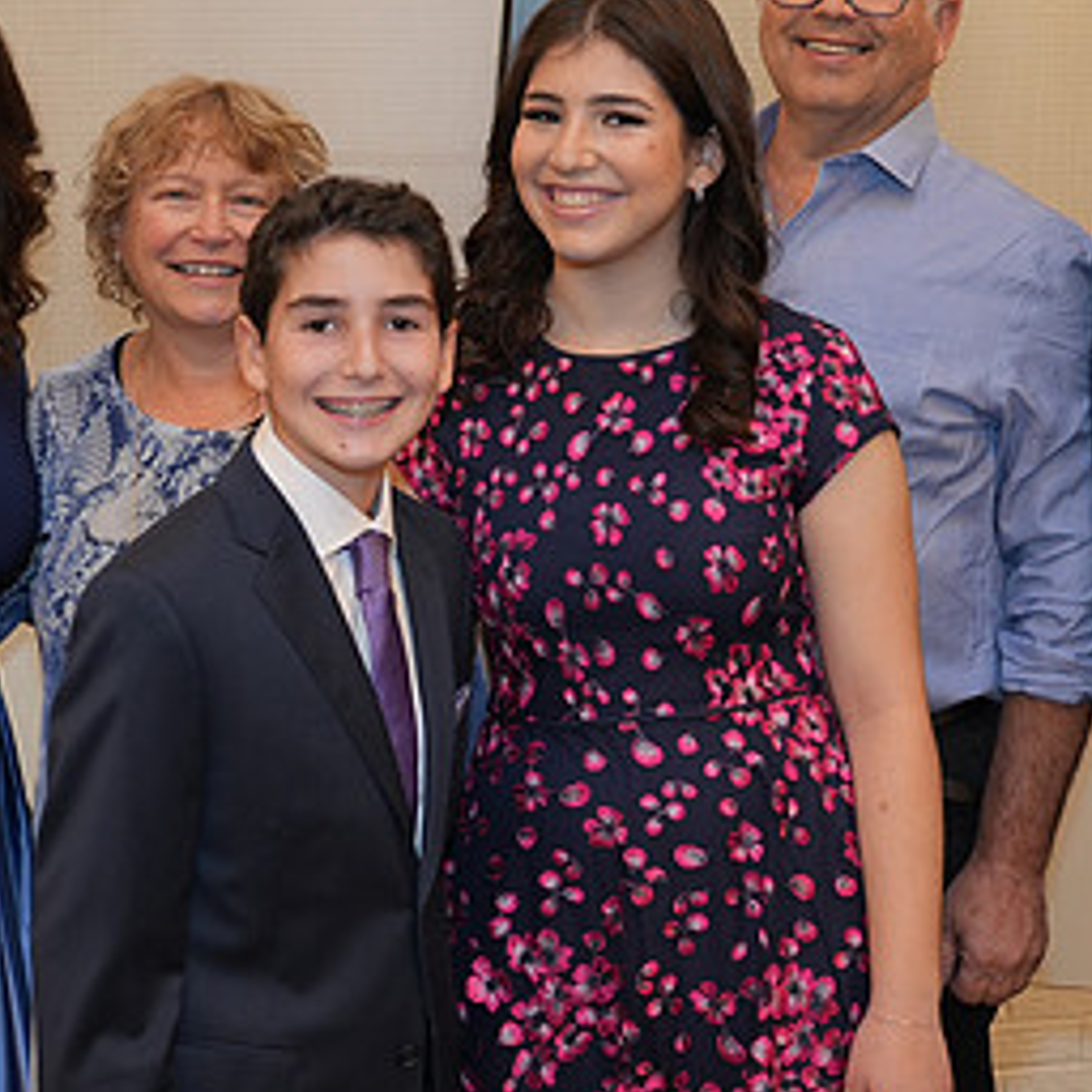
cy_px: 301
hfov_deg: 22.5
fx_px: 2748
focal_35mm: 77
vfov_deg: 22.3
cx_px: 495
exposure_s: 1/80
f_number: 4
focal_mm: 40
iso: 640
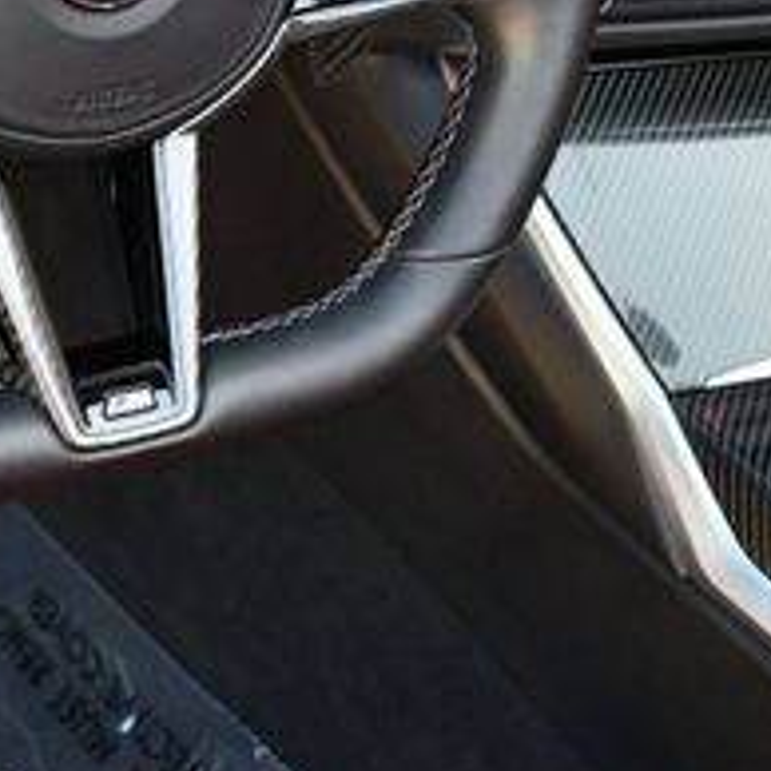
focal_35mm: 135
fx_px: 3402
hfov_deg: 12.9
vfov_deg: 12.7
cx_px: 346
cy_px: -44
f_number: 4
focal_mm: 24
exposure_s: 1/250
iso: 800
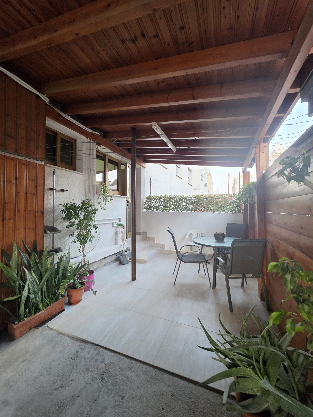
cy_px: 208
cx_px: 156
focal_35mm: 13
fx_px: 157
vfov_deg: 106.2
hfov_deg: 89.9
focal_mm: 2.2
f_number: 1.9
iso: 320
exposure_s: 1/50
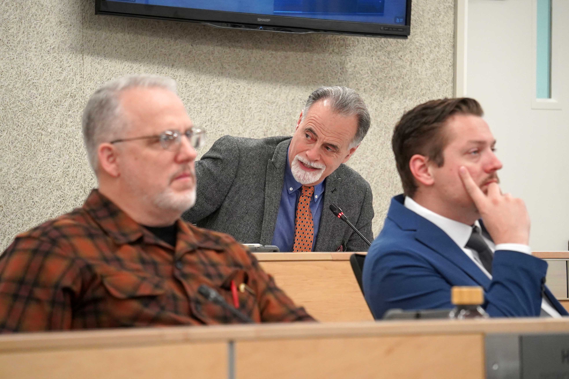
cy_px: 190
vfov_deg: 6.2
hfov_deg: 9.4
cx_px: 284
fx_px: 3477
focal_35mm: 220
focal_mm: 147
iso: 3200
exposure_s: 1/250
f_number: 5.6
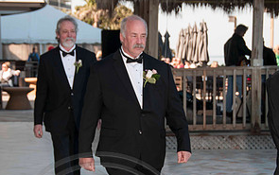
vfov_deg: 10.8
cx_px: 140
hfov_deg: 17.2
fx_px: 921
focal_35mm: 121
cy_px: 121
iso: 100
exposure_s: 1/250
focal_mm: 52
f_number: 5.6
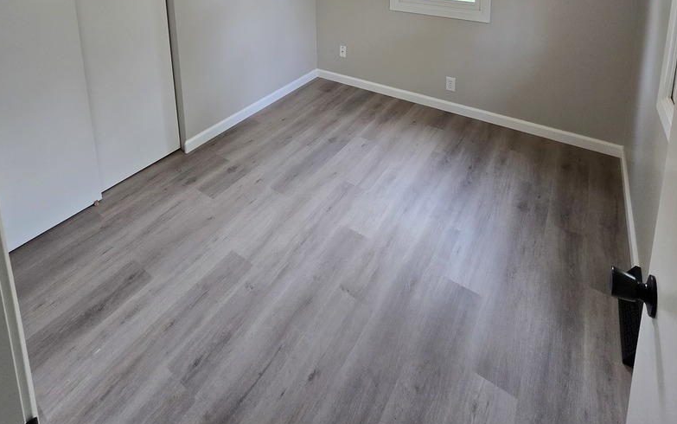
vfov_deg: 49.3
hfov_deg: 88.0
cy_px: -11
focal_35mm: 19
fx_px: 351
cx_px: 331
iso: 160
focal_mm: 2.2
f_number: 2.2
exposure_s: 1/60
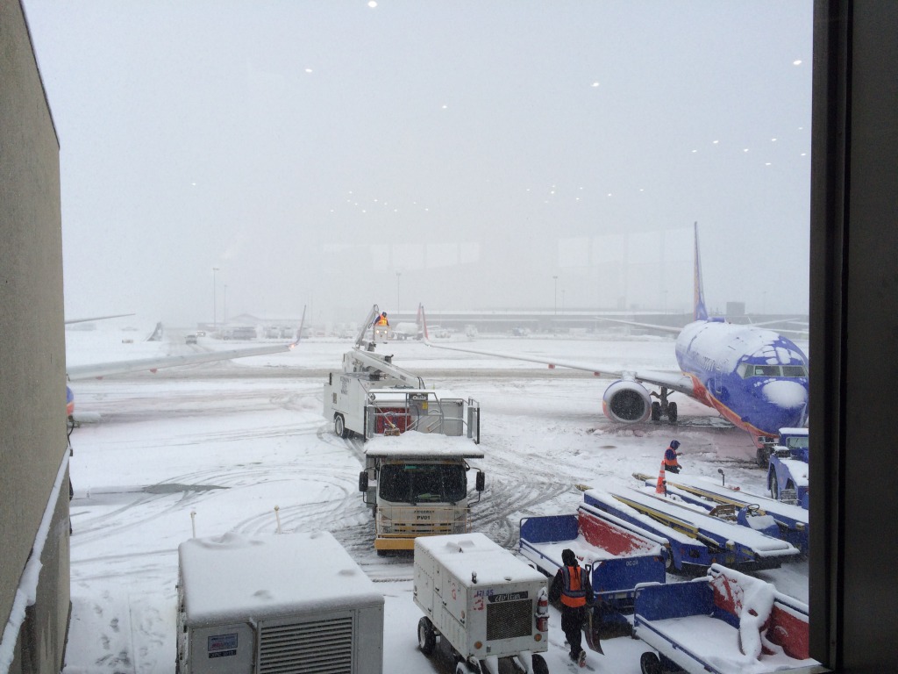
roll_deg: +0.6
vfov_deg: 48.2
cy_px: 337
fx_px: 752
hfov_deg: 61.7
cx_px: 449
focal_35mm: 29
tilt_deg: -2.3
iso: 50
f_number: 2.2
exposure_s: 1/120
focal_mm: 4.15
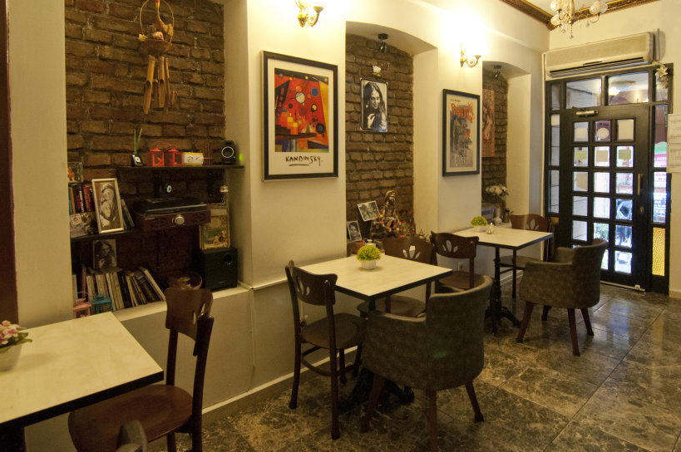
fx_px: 390
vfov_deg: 59.5
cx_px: 380
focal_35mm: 21
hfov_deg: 82.0
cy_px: 171
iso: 800
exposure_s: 1/20
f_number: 4.5
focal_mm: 11
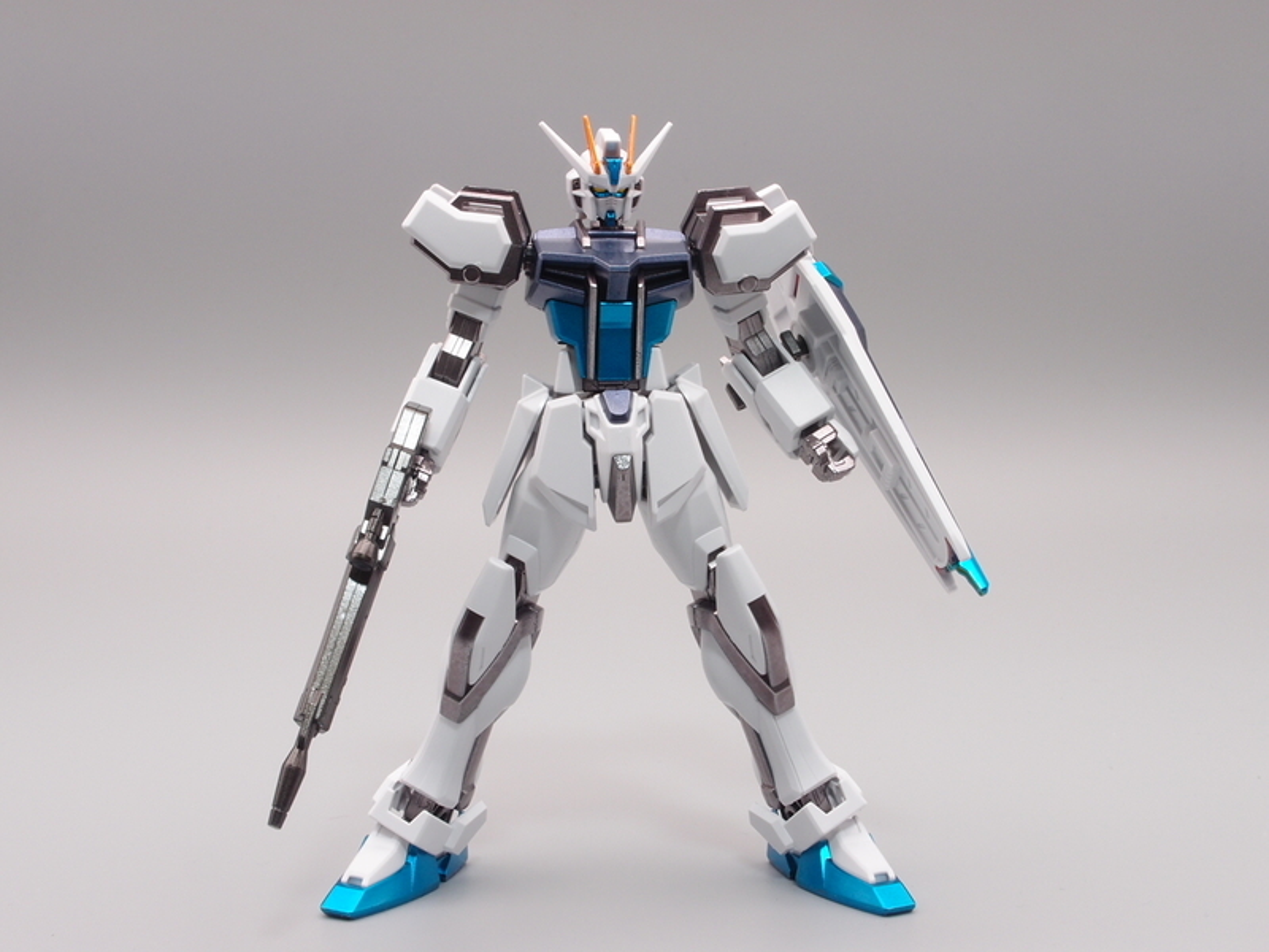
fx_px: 1833
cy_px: 476
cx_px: 634
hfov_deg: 38.2
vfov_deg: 29.1
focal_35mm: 50
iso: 100
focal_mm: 10.83
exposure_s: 1/4
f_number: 8
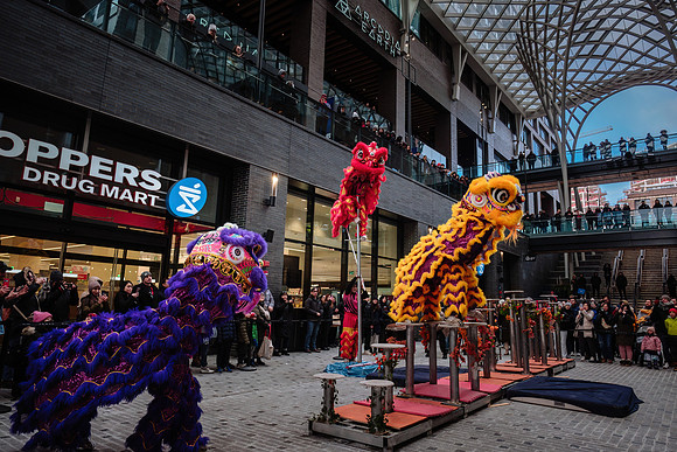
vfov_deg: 53.2
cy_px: 226
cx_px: 338
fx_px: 451
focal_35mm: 24
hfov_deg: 73.7
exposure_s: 1/250
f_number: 3.2
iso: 160
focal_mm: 16
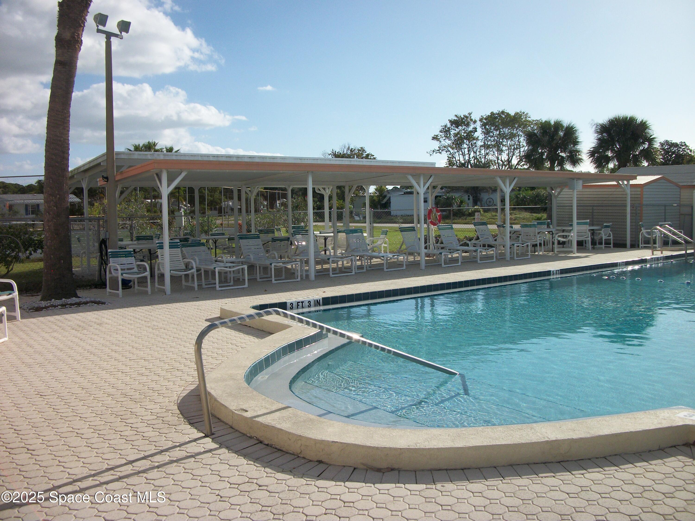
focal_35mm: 32
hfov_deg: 56.8
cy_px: 260
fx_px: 642
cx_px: 348
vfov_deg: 44.2
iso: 80
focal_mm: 5.7
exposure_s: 1/320
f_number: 8.8
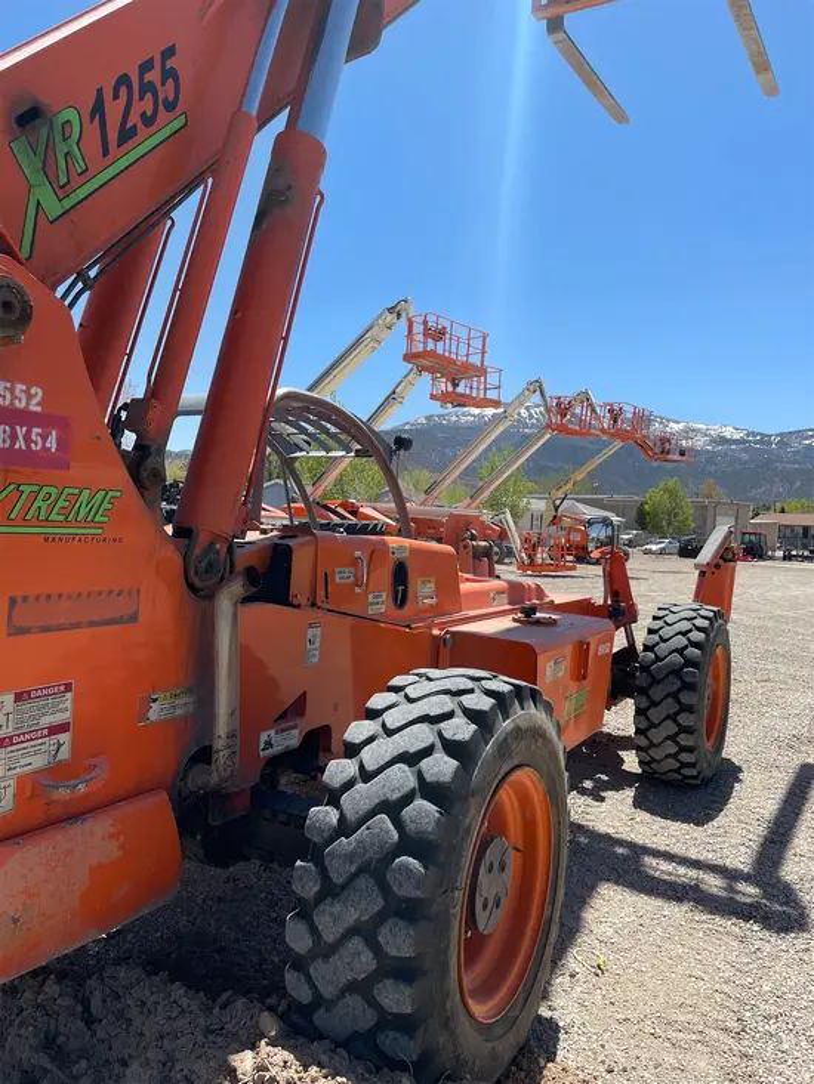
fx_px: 815
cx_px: 407
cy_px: 542
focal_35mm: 26
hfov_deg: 53.1
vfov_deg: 67.3
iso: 50
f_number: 1.6
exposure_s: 1/4000
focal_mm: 4.2
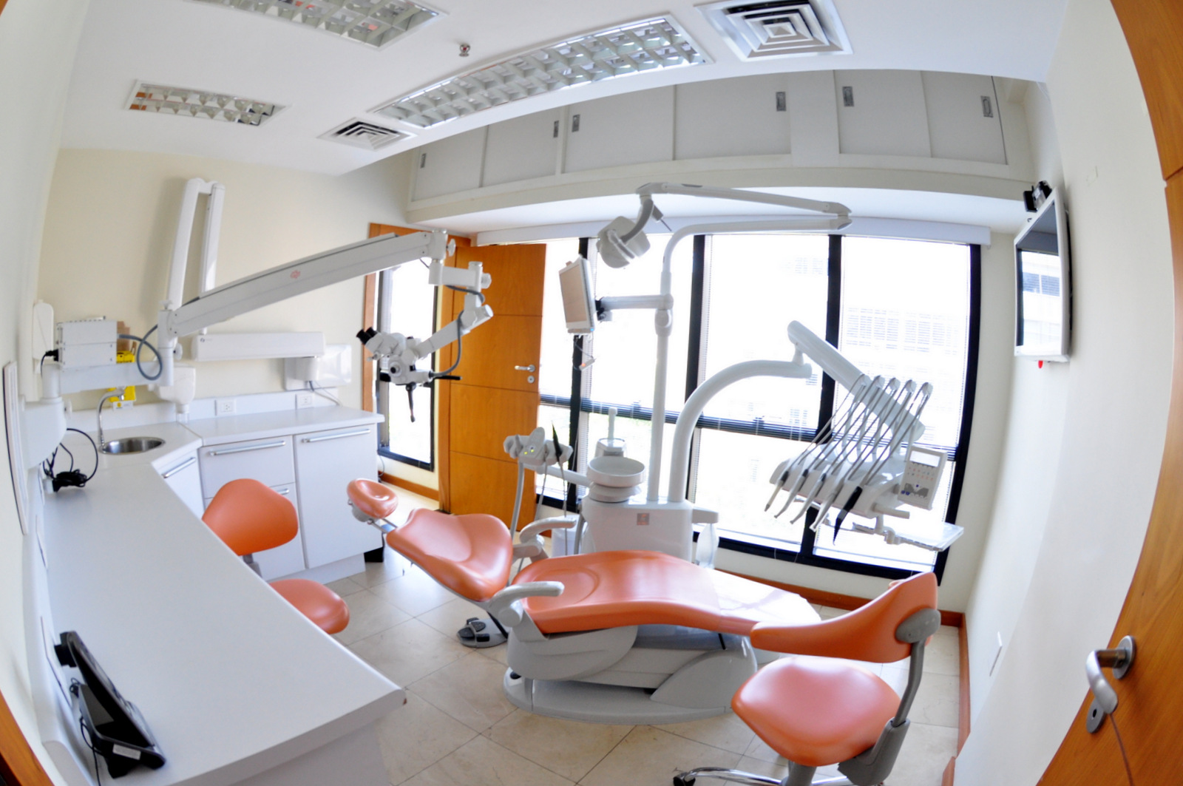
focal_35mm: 16
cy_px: 393
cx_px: 592
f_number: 5.6
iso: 640
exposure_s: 1/25
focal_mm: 10.5
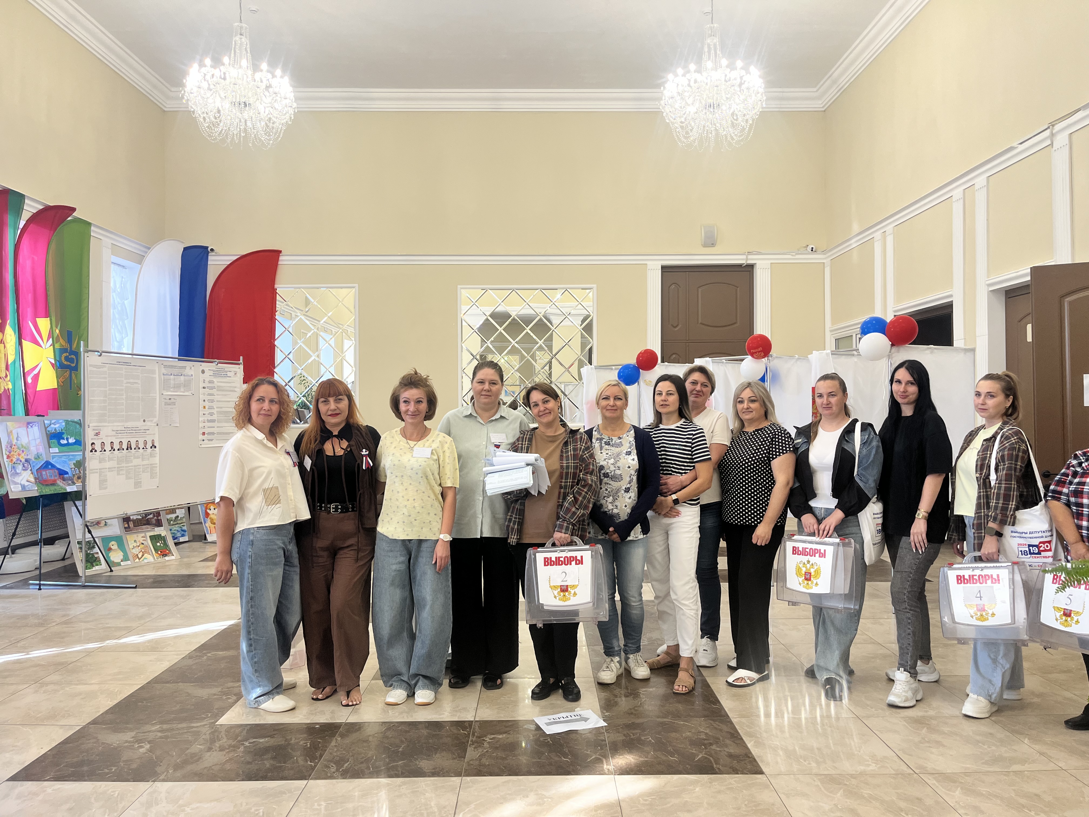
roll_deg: +0.4
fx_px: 818
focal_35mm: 26
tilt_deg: +0.4
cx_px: 544
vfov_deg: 53.1
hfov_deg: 67.3
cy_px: 408
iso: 80
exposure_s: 1/122
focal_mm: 5.1
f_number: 1.6
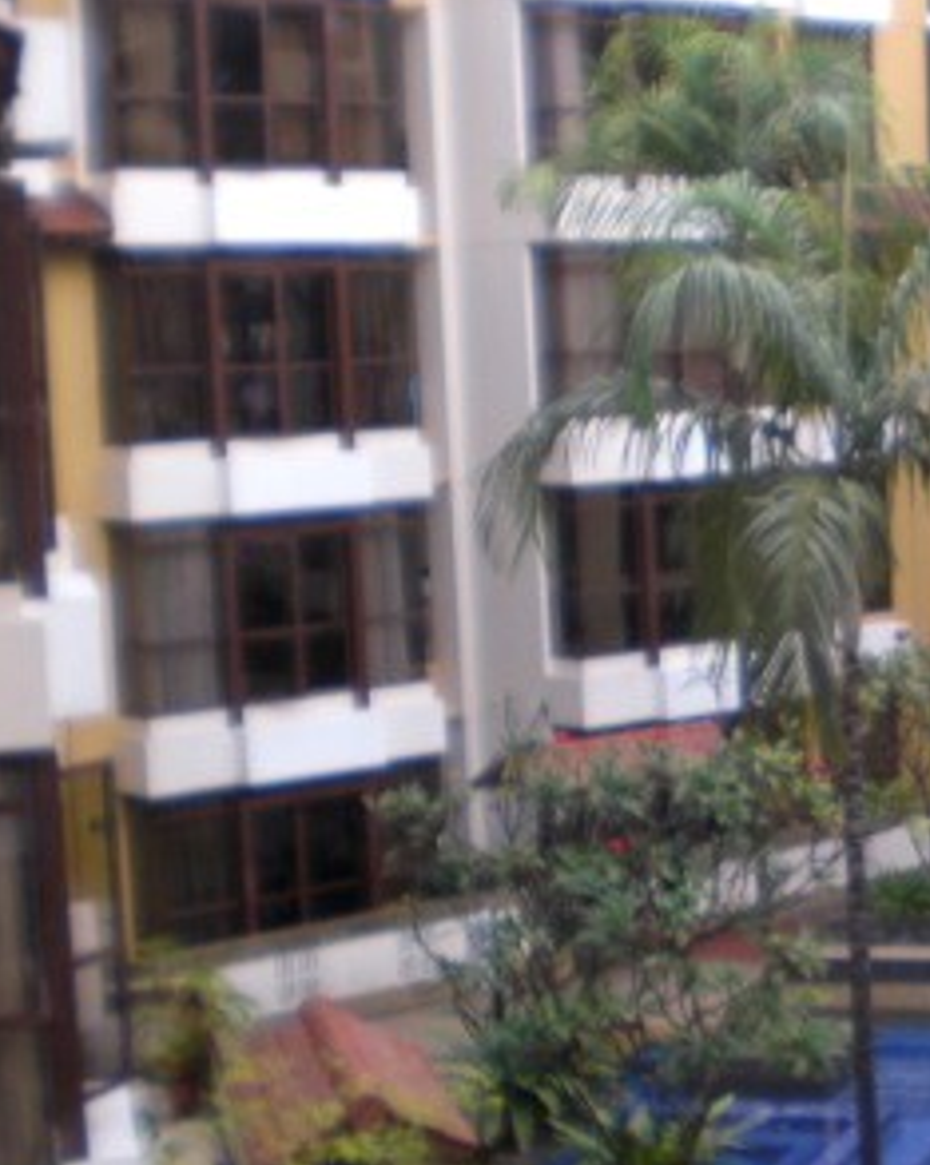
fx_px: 2790
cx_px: 1224
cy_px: 628
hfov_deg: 17.7
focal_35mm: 81
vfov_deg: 23.6
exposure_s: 1/60
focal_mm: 6.3
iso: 100
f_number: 3.1
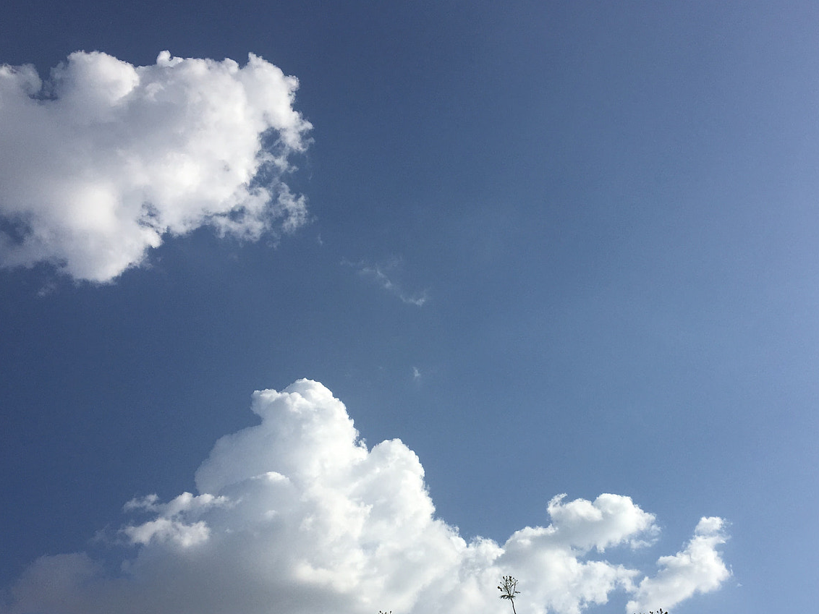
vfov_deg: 34.8
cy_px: 412
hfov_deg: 45.6
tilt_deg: +37.8
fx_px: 970
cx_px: 478
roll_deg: +8.2
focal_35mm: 41
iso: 25
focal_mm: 4.15
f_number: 2.2
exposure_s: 1/4049
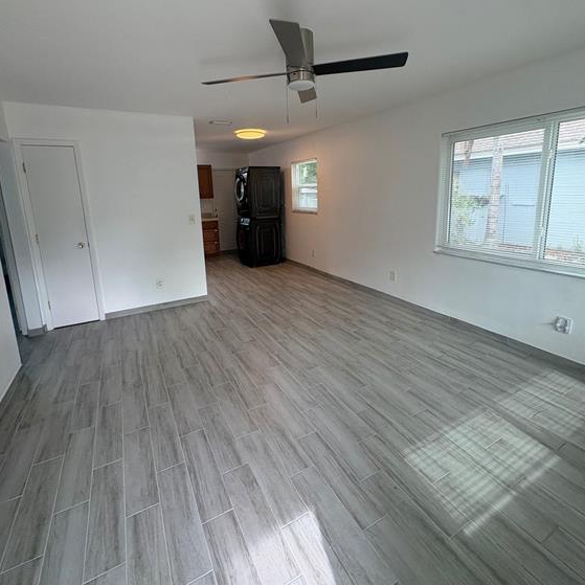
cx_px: 291
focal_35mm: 17
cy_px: 250
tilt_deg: -10.3
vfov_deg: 83.4
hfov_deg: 84.0
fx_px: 325
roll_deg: +2.1
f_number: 2.2
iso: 160
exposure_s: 1/120
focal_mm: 2.22
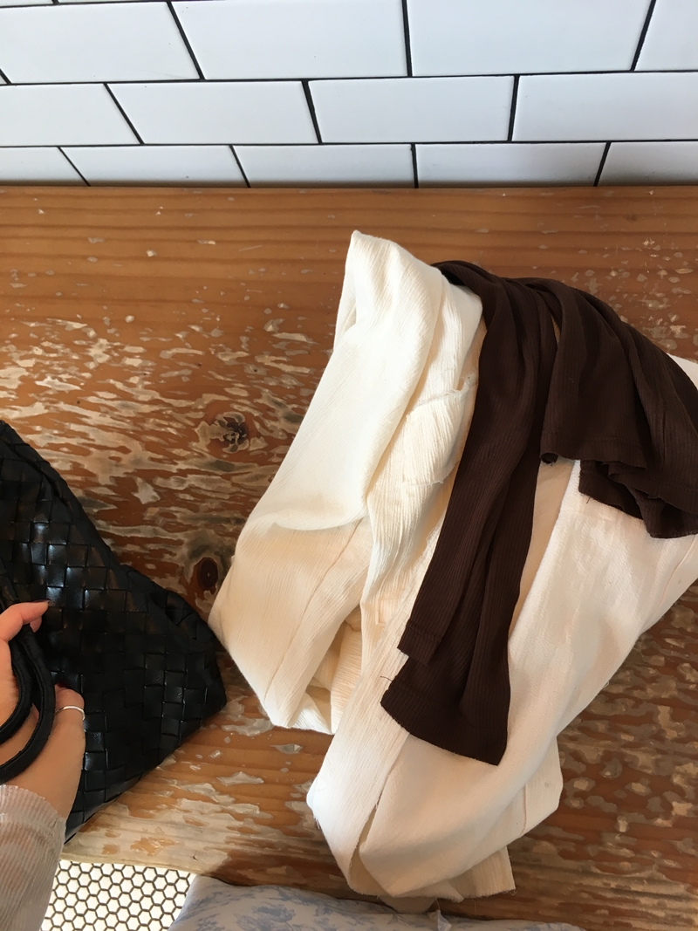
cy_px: 466
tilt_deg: -76.5
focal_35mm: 29
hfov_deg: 48.2
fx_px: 780
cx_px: 349
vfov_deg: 61.7
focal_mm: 4.15
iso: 50
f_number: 2.2
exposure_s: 1/30
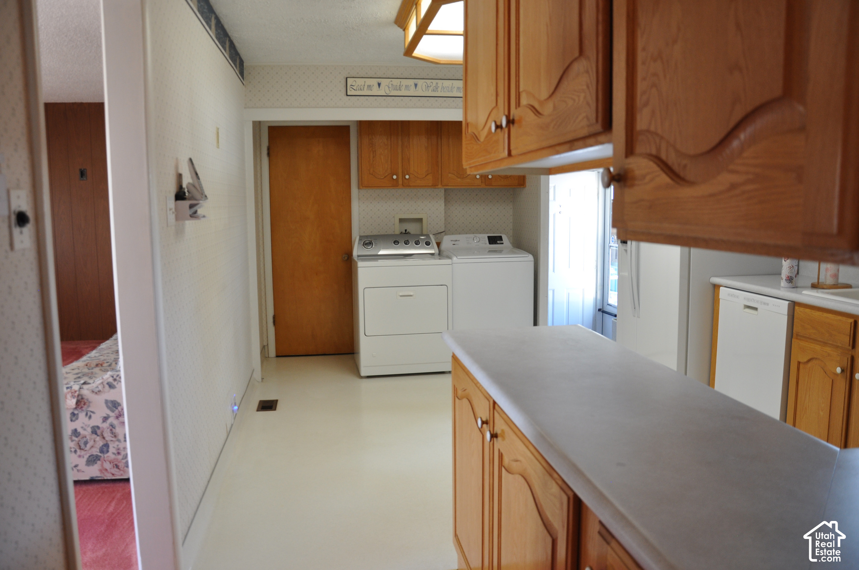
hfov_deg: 67.4
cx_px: 430
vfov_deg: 47.8
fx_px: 643
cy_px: 285
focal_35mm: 27
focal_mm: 18
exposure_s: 1/30
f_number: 5.6
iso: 400
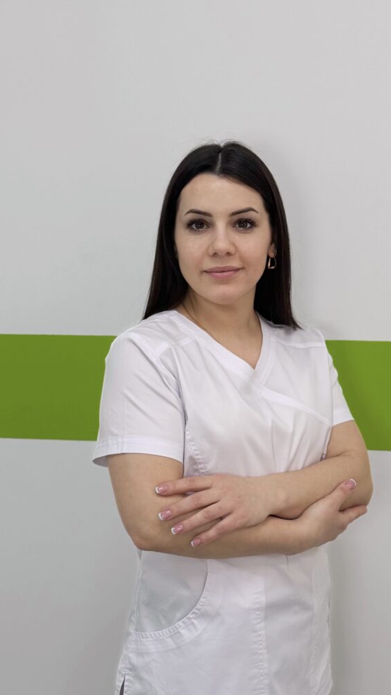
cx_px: 238
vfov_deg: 39.2
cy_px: 347
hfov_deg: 22.6
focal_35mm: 53
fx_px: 977
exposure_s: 1/455
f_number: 1.78
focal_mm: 6.76
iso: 80
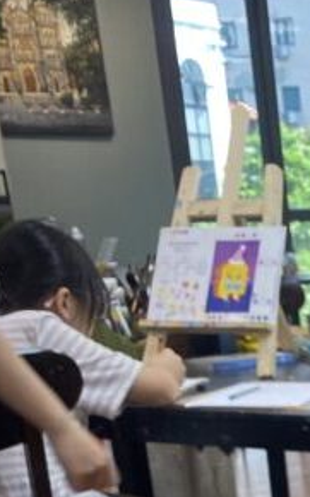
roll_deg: +0.4
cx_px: 623
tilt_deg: -24.2
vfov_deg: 18.6
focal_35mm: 95
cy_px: 805
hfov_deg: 12.2
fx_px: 1285
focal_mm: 4.25
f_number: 1.8
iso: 125
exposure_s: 1/113
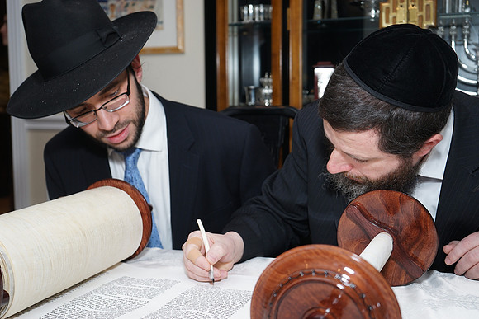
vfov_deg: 29.3
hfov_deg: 42.7
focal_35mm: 46
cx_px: 240
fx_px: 612
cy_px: 160
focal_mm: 46
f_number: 5.6
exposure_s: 1/80
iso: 320
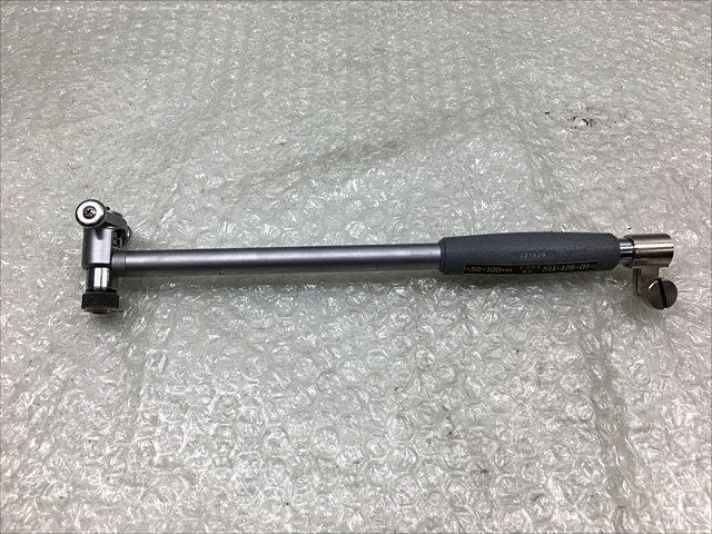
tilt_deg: -57.7
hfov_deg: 61.7
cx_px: 356
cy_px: 267
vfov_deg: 48.2
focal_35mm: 29
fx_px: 596
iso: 25
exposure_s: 1/120
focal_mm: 4.15
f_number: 2.2
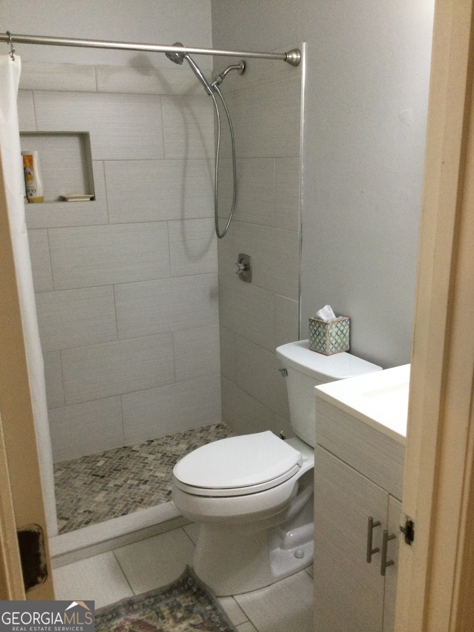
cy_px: 316
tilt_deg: -16.0
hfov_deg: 45.4
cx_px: 237
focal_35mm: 31
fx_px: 566
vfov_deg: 58.4
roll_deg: +1.4
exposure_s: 1/30
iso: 125
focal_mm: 3.3
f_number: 2.4
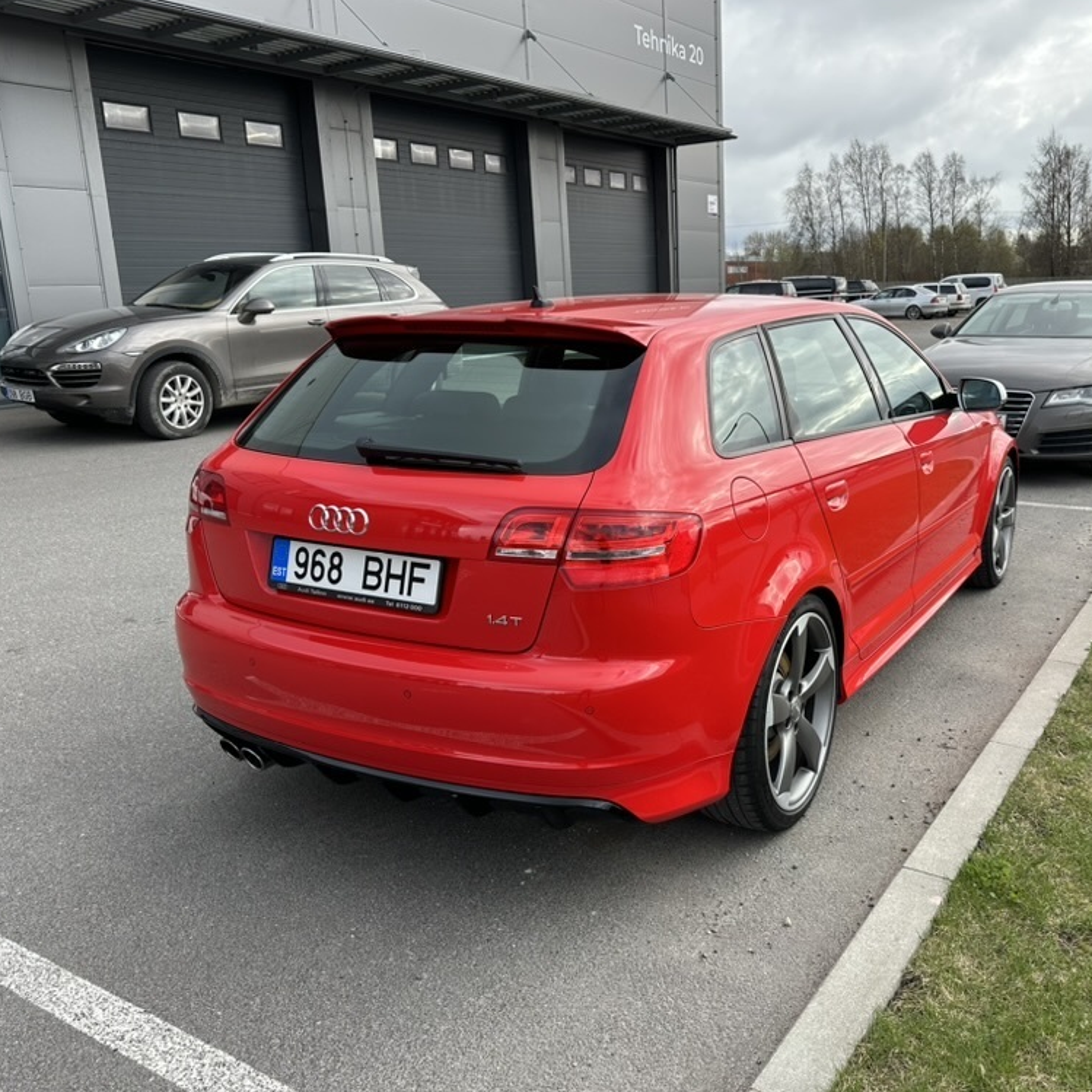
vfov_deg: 55.6
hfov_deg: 55.1
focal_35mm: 29
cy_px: 544
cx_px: 669
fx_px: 1035
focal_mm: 6.86
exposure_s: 1/785
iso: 80
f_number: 1.78
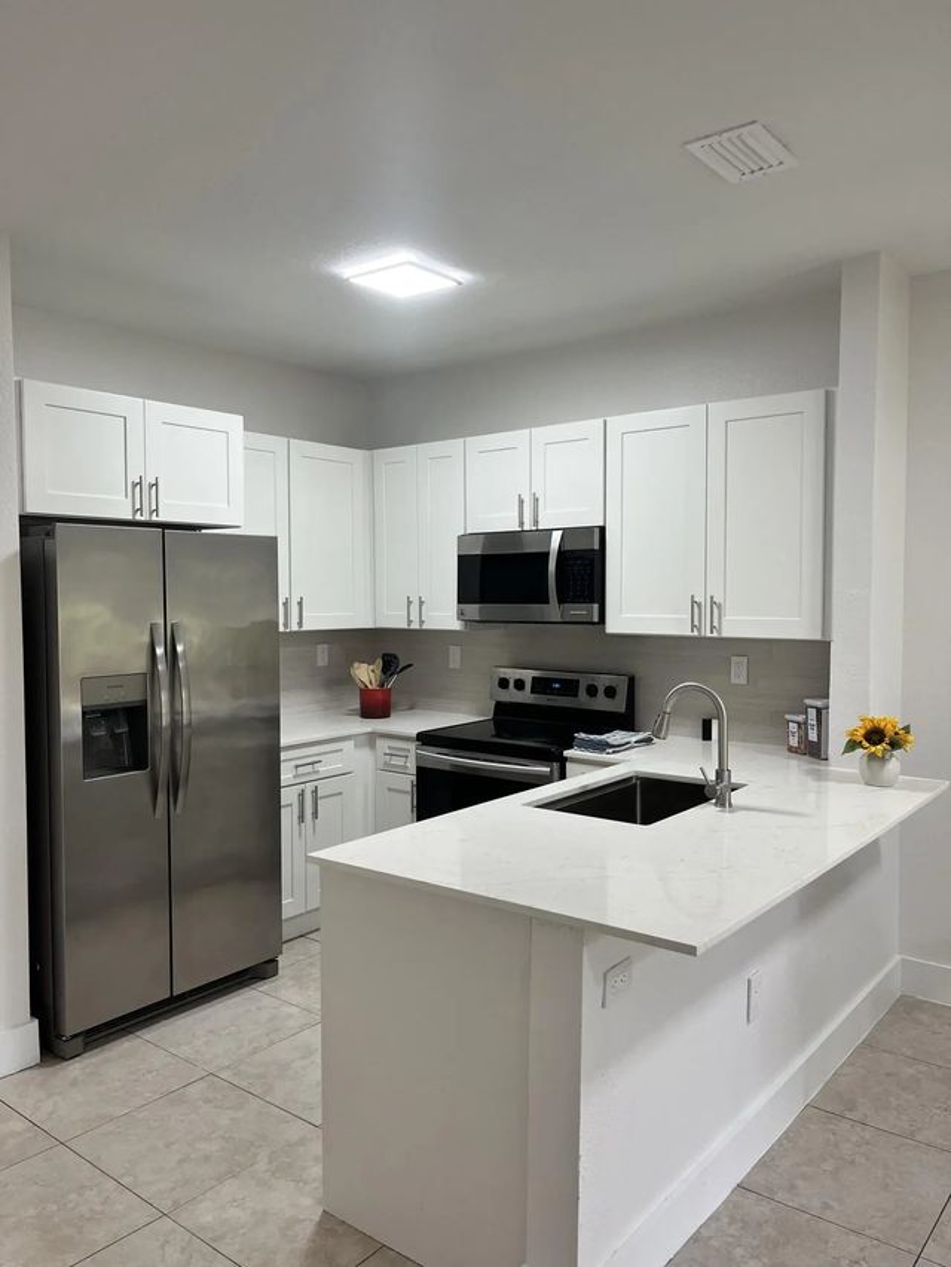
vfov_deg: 67.3
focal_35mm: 26
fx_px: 952
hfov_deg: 53.1
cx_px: 476
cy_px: 634
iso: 125
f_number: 1.6
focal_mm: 5.1
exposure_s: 1/120
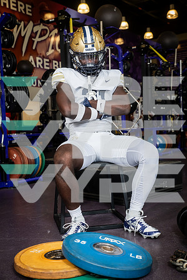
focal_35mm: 48
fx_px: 374
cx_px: 94
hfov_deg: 28.1
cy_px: 140
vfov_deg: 41.1
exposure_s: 1/250
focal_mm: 48
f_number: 5.6
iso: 500
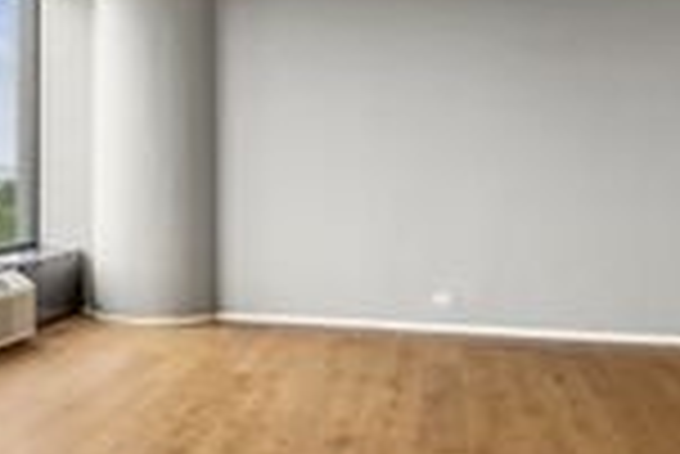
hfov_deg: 35.5
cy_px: 182
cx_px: 81
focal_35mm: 53
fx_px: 1002
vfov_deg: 25.5
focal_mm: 16
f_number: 8
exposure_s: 1/60
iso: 320
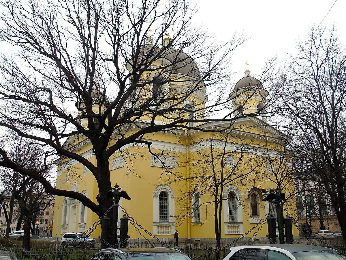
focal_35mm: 34
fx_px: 340
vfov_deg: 41.8
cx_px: 173
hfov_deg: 54.0
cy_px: 130
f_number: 3.8
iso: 80
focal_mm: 6.1
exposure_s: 1/250
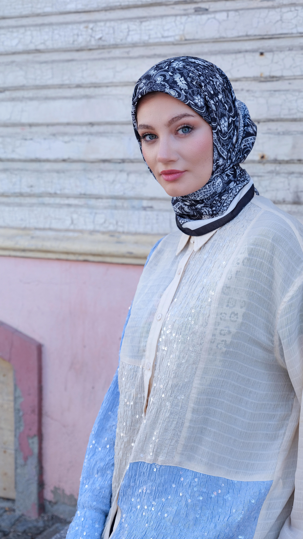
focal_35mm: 60
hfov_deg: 20.0
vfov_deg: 34.9
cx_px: 196
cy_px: 269
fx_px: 857
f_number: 7.1
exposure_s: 1/125
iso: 320
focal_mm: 70
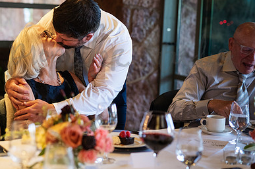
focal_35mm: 75
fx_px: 531
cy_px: 52
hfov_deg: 26.7
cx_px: 67
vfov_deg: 18.1
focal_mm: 50
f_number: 2.2
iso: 2500
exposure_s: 1/100
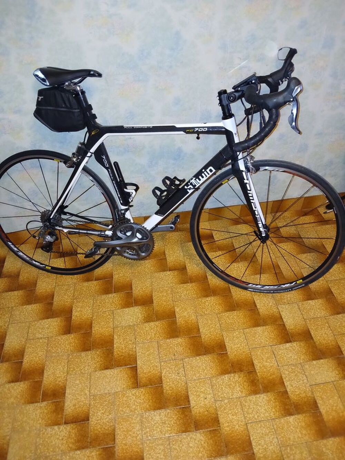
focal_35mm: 26
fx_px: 345
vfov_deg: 67.3
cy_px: 230
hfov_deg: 53.1
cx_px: 172
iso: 500
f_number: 1.8
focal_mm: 3.98
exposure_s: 1/20
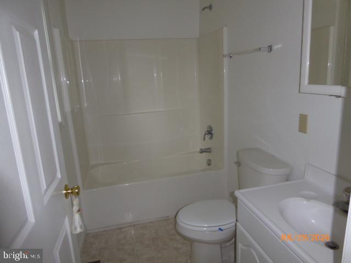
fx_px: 243
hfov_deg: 71.6
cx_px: 176
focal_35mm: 24
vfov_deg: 56.8
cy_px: 132
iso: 160
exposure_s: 1/60
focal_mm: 4.3
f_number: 3.3
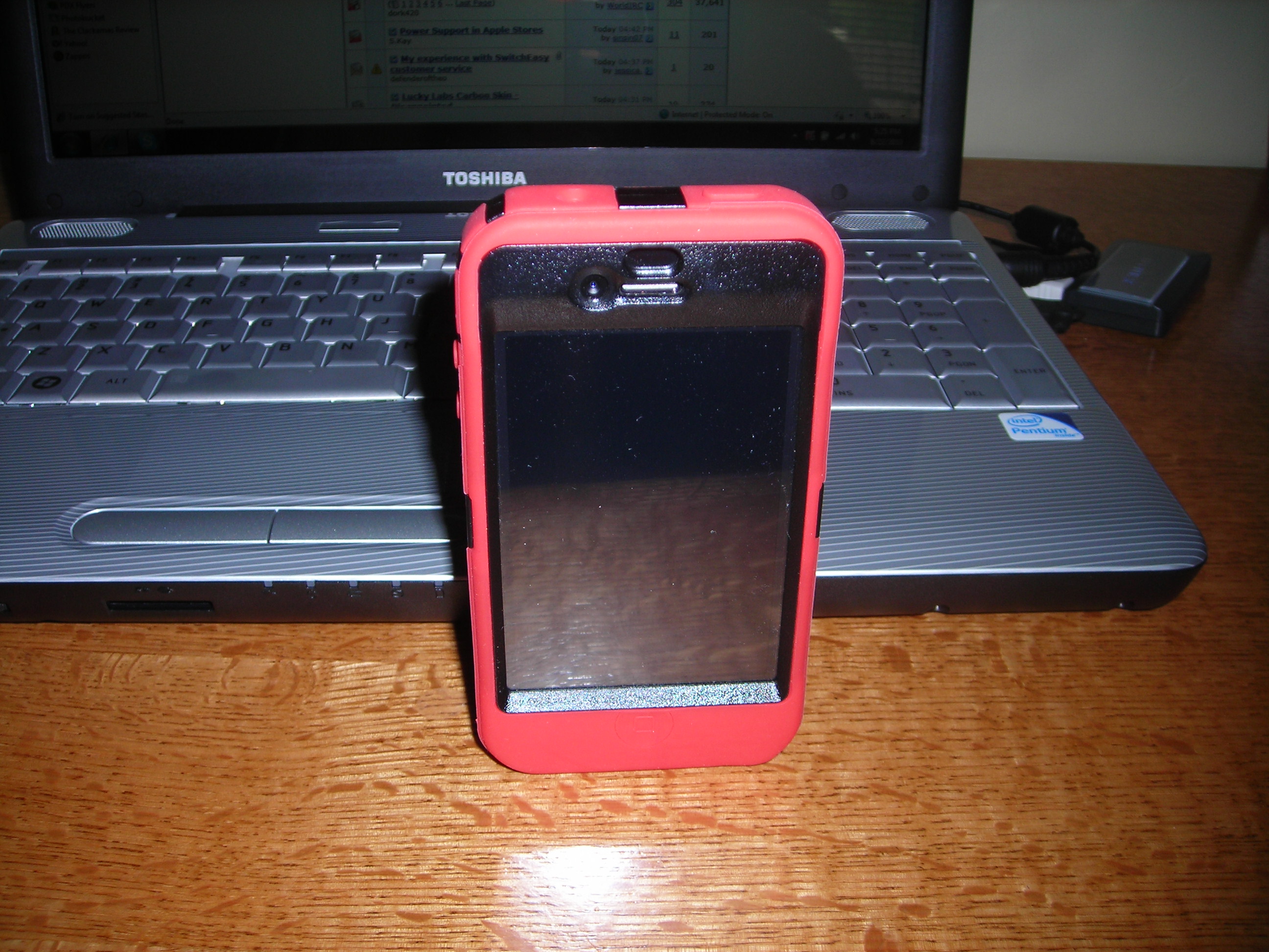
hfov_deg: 49.0
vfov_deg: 37.7
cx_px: 634
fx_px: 1393
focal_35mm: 38
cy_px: 476
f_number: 6.4
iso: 50
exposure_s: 1/60.1
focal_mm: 6.3
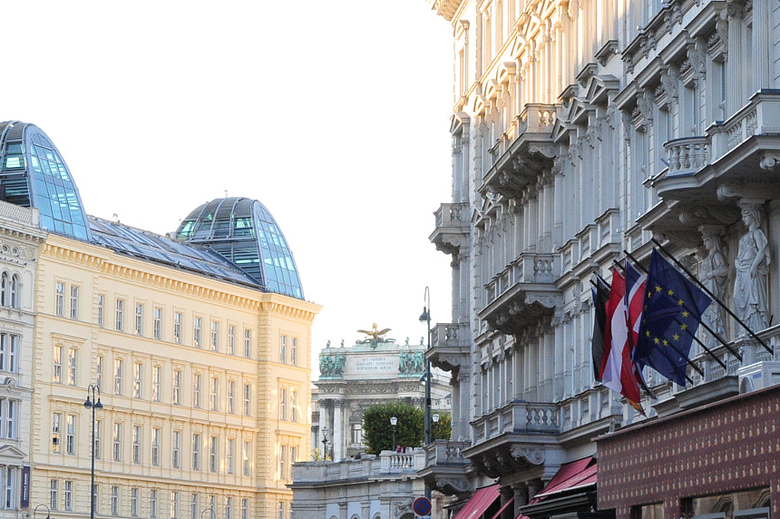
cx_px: 213
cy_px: 231
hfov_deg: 19.2
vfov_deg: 12.9
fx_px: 2295
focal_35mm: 106
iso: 640
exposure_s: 1/250
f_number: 8
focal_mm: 38
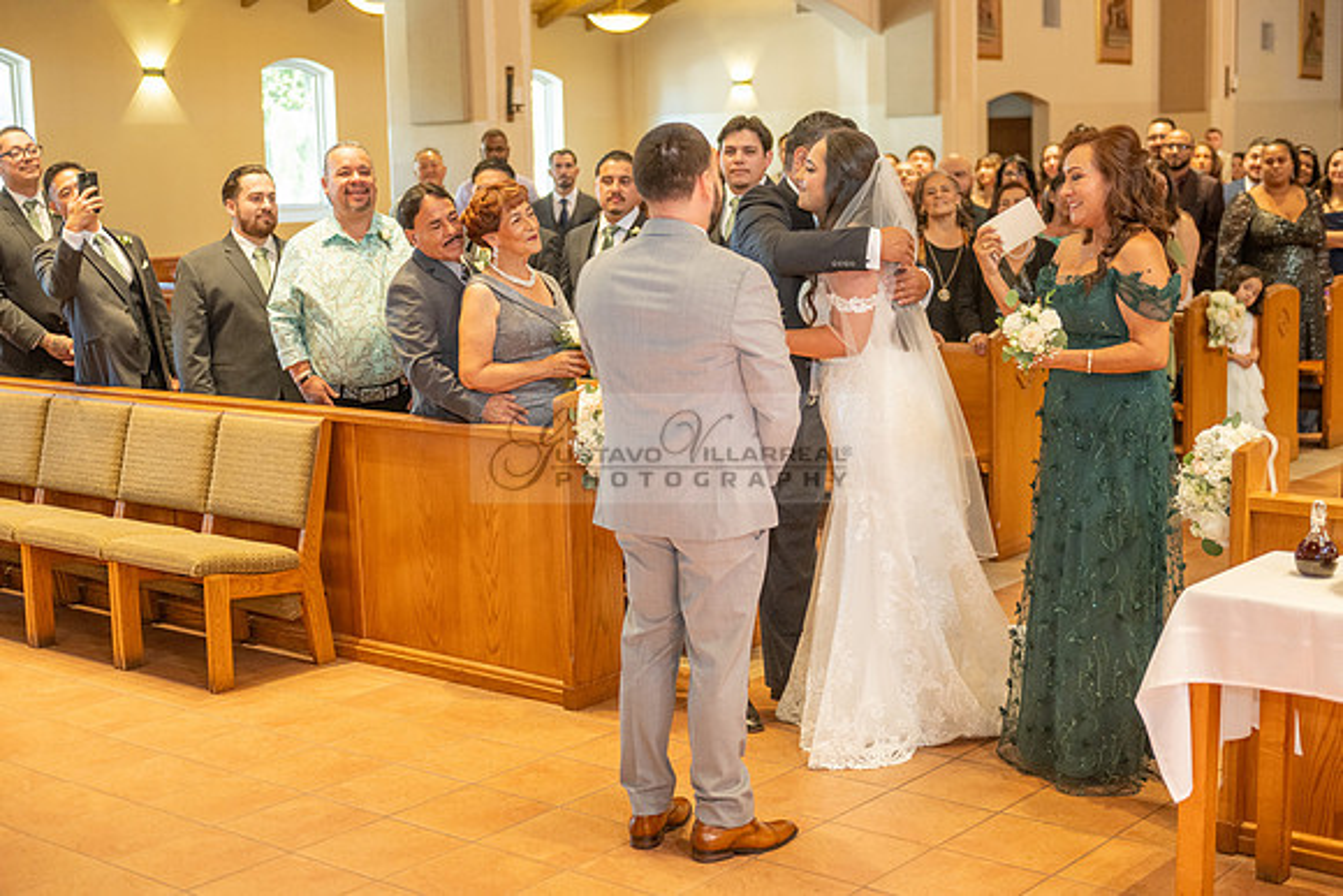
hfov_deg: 39.6
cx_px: 672
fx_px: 1866
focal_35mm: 50
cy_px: 448
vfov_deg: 27.0
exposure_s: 1/160
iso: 1600
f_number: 2.8
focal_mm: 50
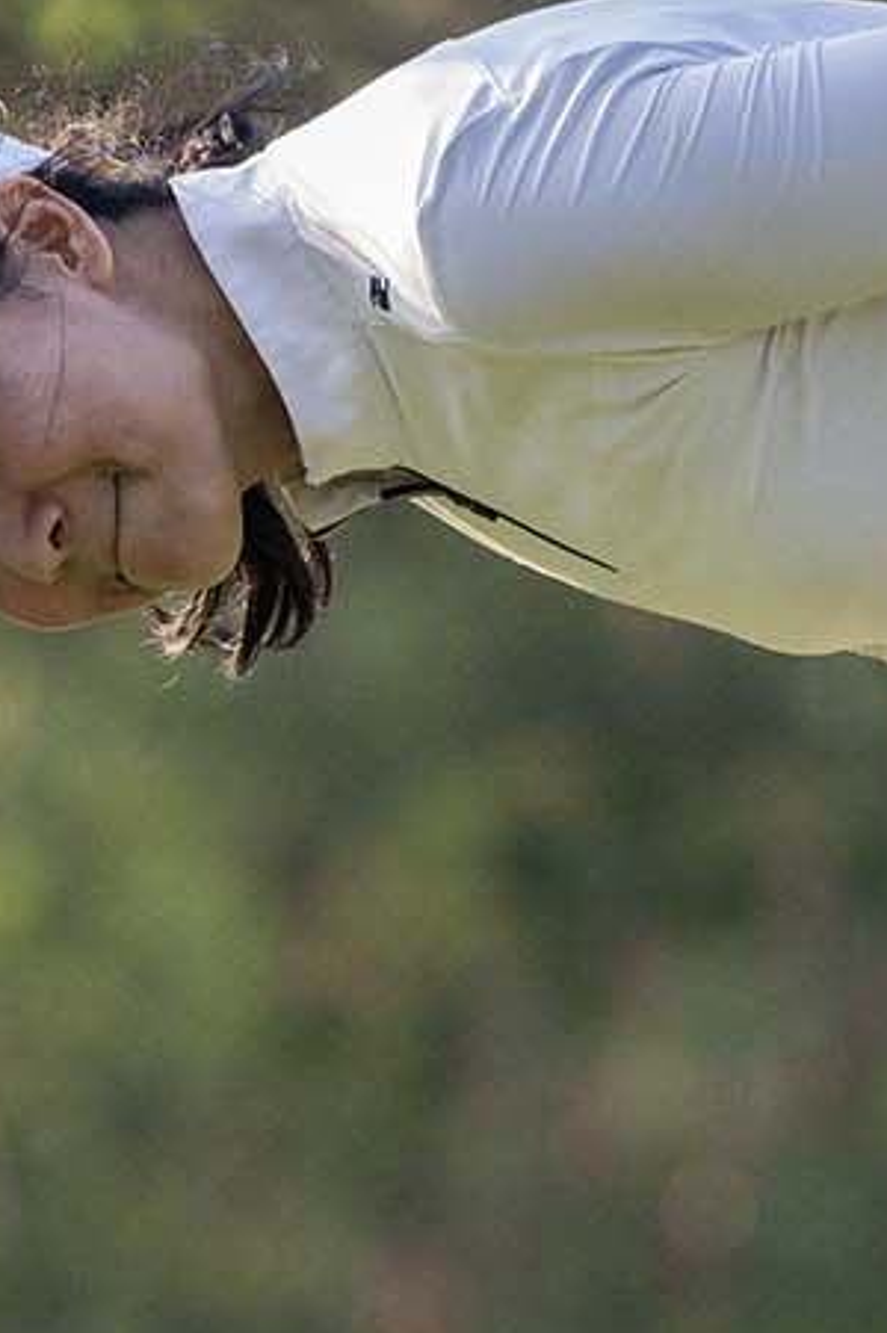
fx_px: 23651
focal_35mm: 639
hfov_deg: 2.1
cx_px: 778
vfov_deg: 3.2
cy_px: 1224
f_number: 4
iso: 1600
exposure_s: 1/2500
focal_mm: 200
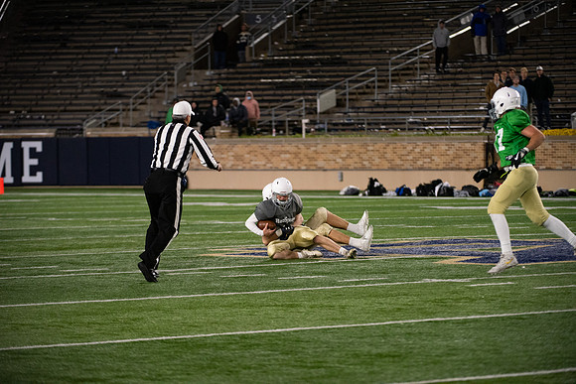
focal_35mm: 200
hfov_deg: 10.3
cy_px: 192
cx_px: 288
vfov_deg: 6.9
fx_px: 3201
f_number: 4
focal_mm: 200
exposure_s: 1/500
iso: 3600
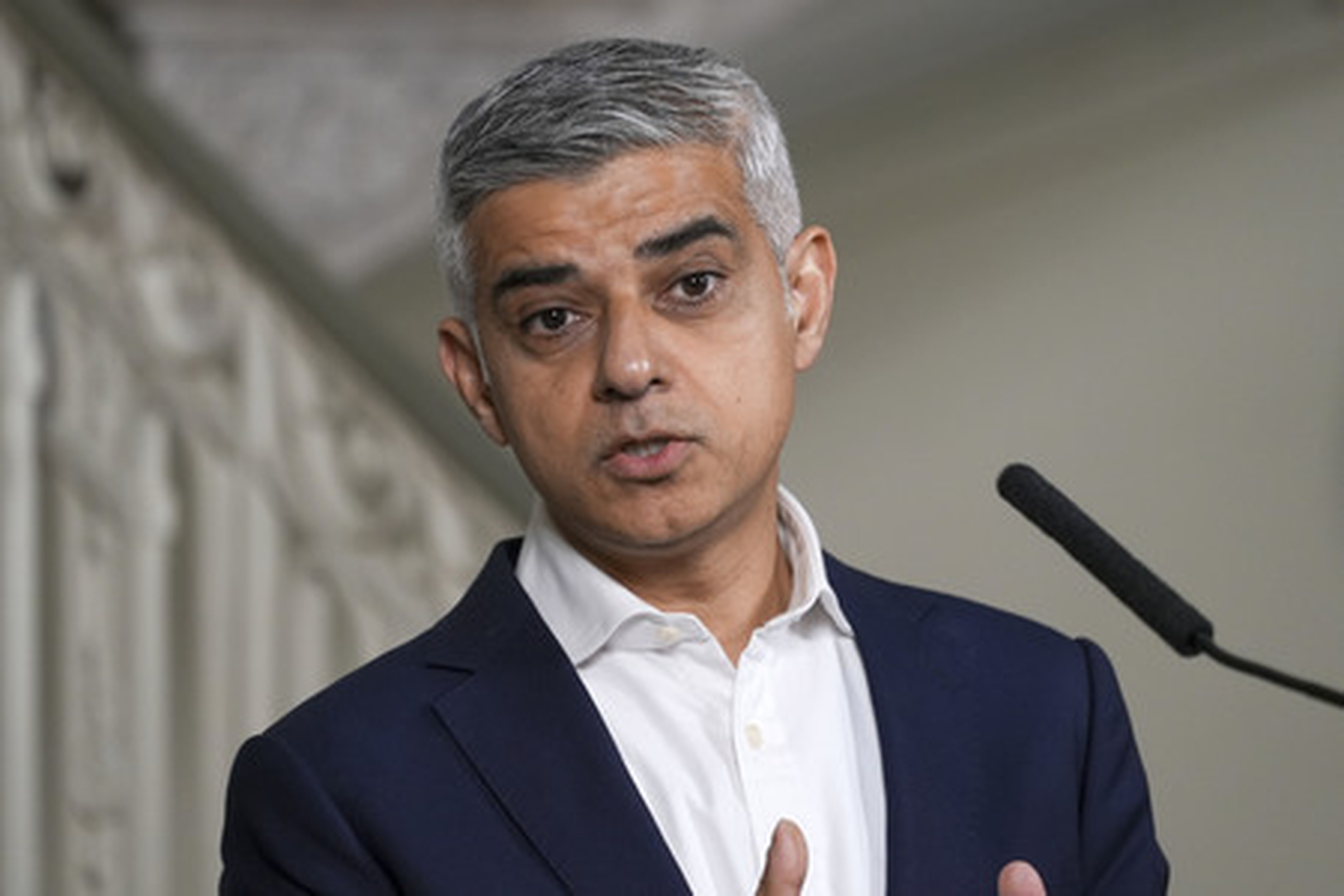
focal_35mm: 361
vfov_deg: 3.8
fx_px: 13476
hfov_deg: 5.7
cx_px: 672
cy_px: 448
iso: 2500
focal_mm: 361
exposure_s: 1/400
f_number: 5.6
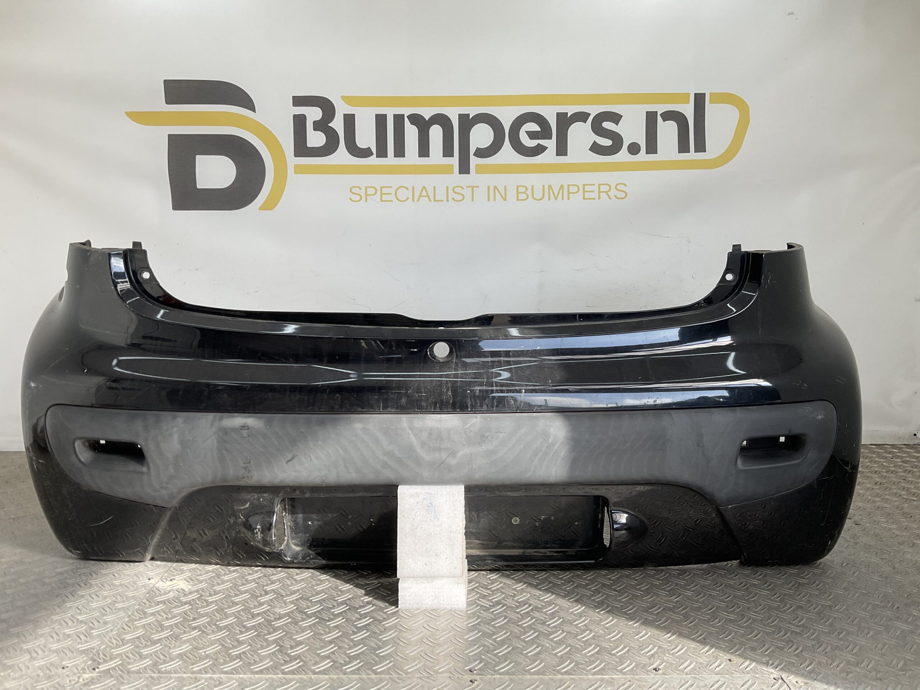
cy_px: 345
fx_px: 771
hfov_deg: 61.7
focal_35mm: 29
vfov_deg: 48.2
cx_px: 460
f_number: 1.8
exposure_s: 1/283
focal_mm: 3
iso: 16
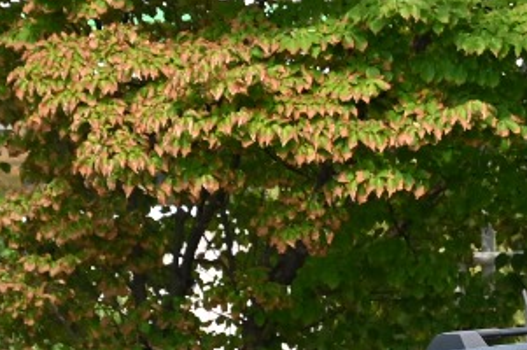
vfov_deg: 3.6
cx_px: 996
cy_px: 597
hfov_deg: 5.4
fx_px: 5527
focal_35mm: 378
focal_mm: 70
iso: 125
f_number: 5.6
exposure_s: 1/250
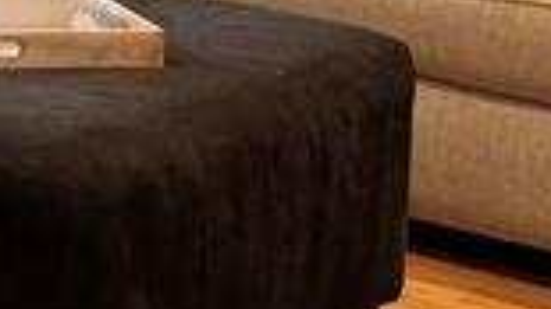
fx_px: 2526
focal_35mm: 173
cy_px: -408
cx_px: -1002
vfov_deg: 6.7
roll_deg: +0.5
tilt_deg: -6.6
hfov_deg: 9.9
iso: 160
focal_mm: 6.76
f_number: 1.78
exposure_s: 1/60
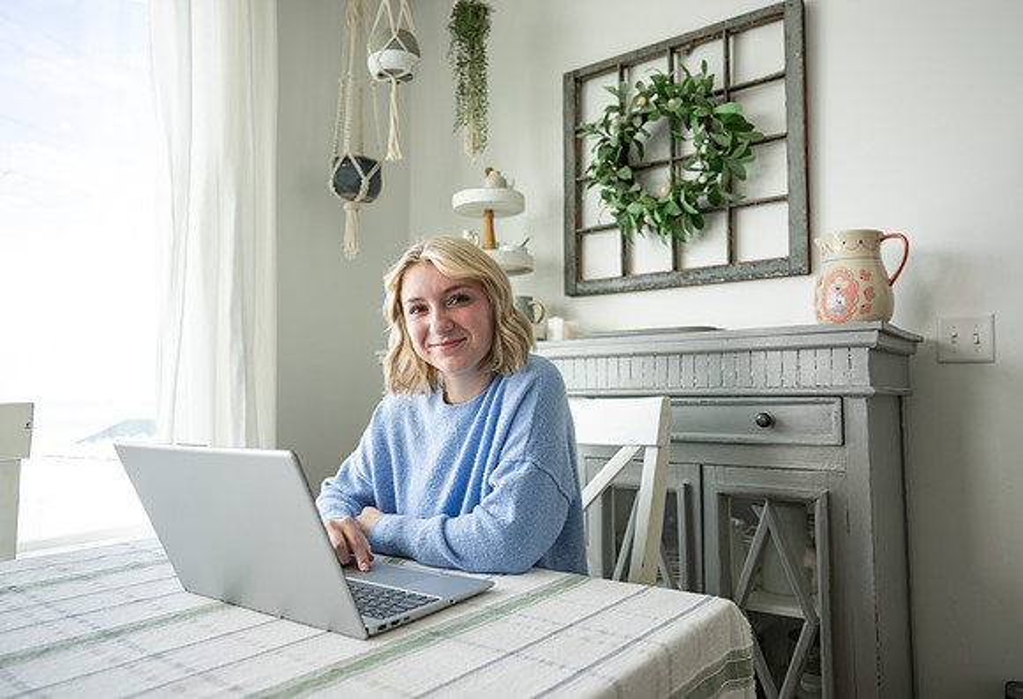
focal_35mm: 24
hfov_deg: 72.4
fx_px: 699
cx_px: 520
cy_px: 350
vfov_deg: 53.1
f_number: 2.8
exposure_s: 1/320
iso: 125
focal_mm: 24
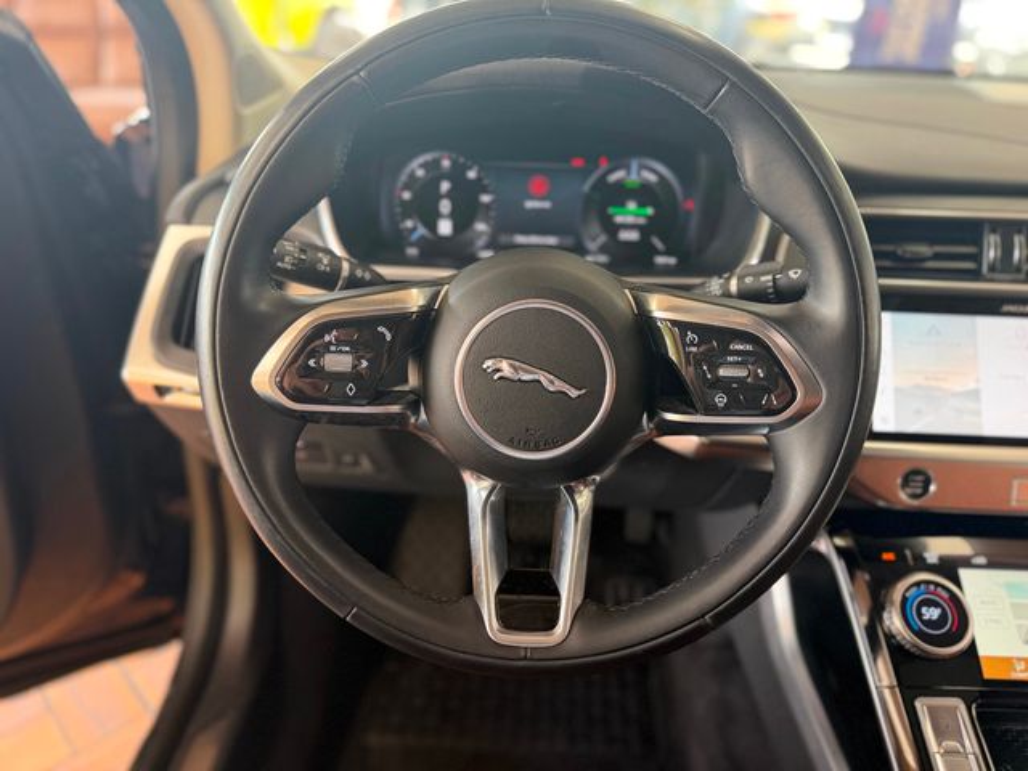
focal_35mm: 24
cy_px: 386
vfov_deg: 56.8
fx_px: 713
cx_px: 514
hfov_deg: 71.6
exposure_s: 1/120
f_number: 1.78
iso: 320
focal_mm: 6.76
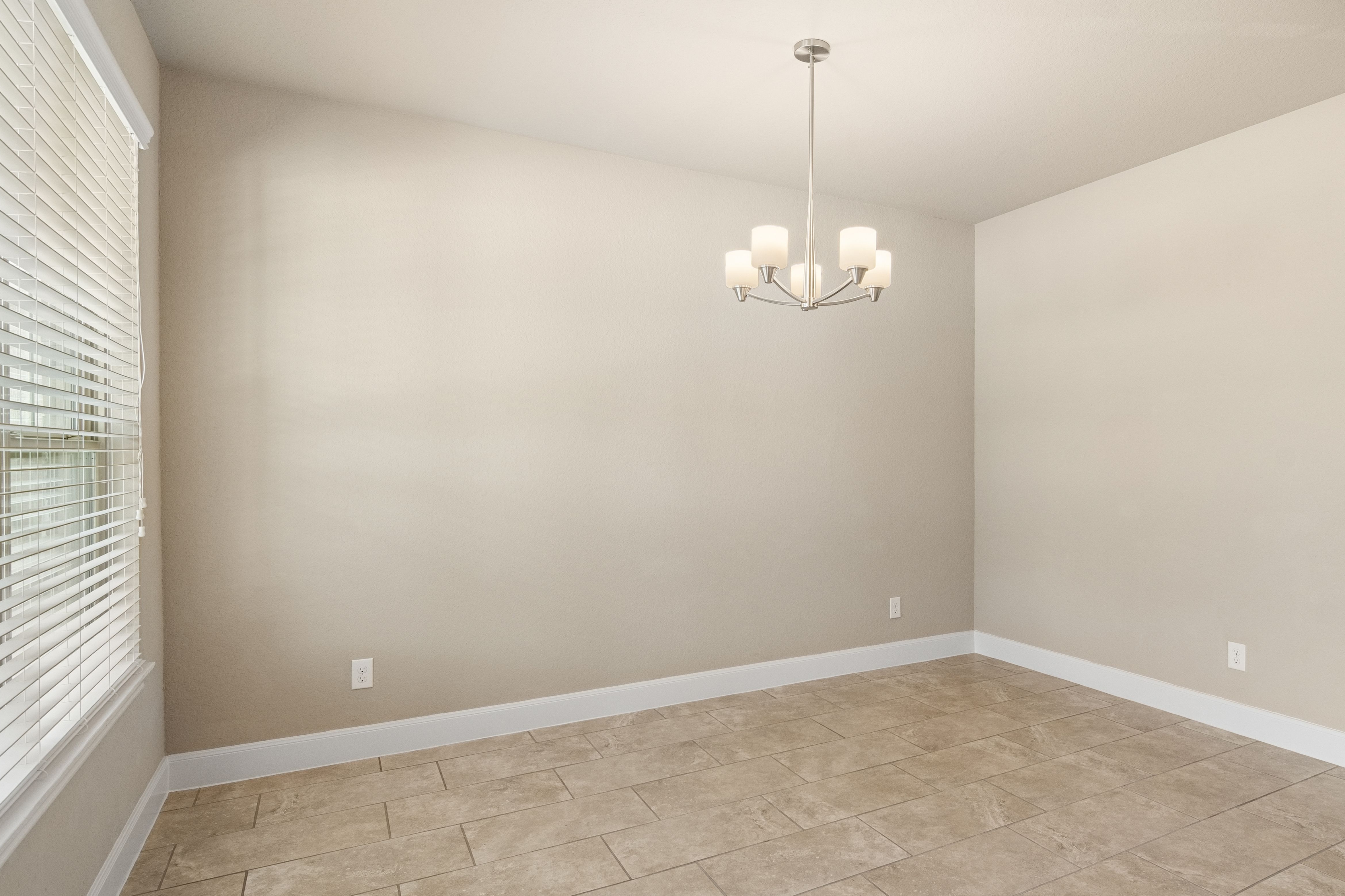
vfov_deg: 64.6
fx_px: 710
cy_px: 453
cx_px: 767
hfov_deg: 86.4
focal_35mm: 19
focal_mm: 11
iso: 320
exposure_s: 1/40
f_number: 8
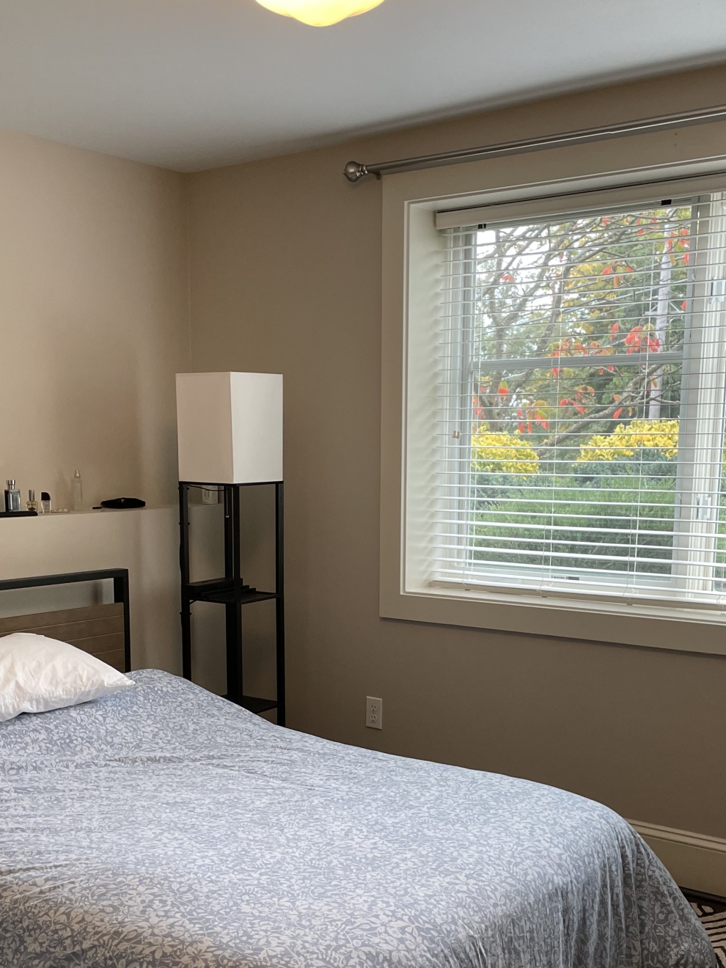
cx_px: 312
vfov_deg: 44.1
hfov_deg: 34.3
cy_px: 654
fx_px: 1174
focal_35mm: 42
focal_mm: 4.2
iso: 125
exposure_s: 1/60
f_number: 1.6
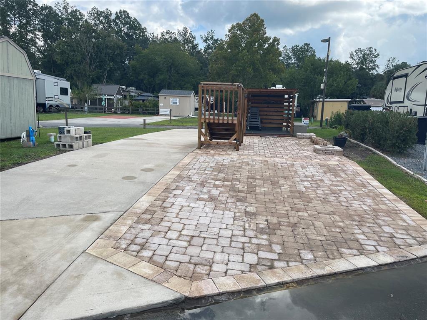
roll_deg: -1.5
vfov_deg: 53.1
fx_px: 321
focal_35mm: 26
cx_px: 214
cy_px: 160
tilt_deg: -10.0
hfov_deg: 67.3
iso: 32
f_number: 1.6
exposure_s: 1/2092
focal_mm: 4.2
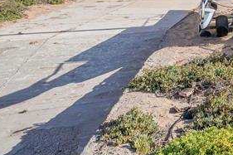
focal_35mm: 51
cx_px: 308
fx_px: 330
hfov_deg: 30.3
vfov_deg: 24.0
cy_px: -33
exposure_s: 1/500
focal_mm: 14
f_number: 5.6
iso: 100
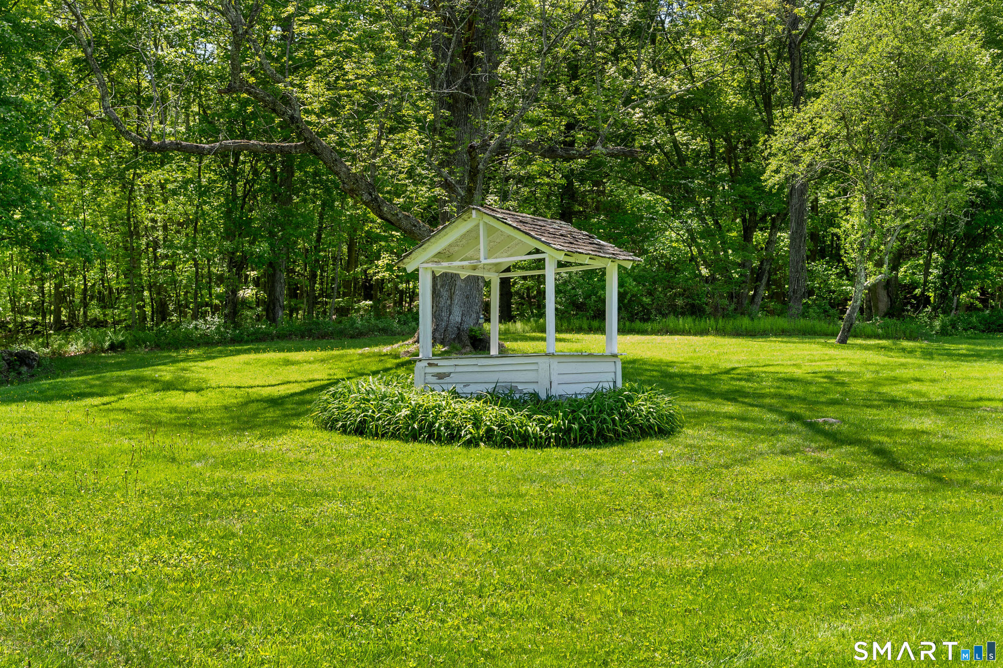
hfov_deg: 46.4
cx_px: 502
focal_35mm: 42
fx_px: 1170
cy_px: 334
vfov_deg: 31.9
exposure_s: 1/15
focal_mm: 28
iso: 100
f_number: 8
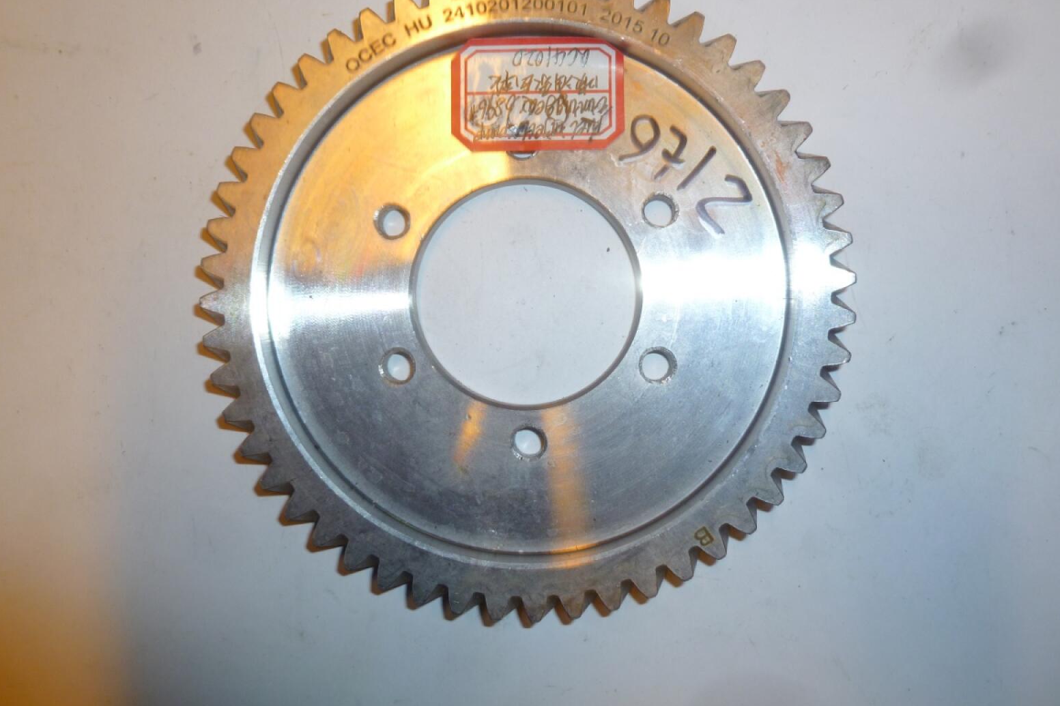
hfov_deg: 61.9
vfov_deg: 43.5
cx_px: 530
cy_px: 320
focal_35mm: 30
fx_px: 883
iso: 100
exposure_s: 1/30
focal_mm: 5
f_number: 3.3
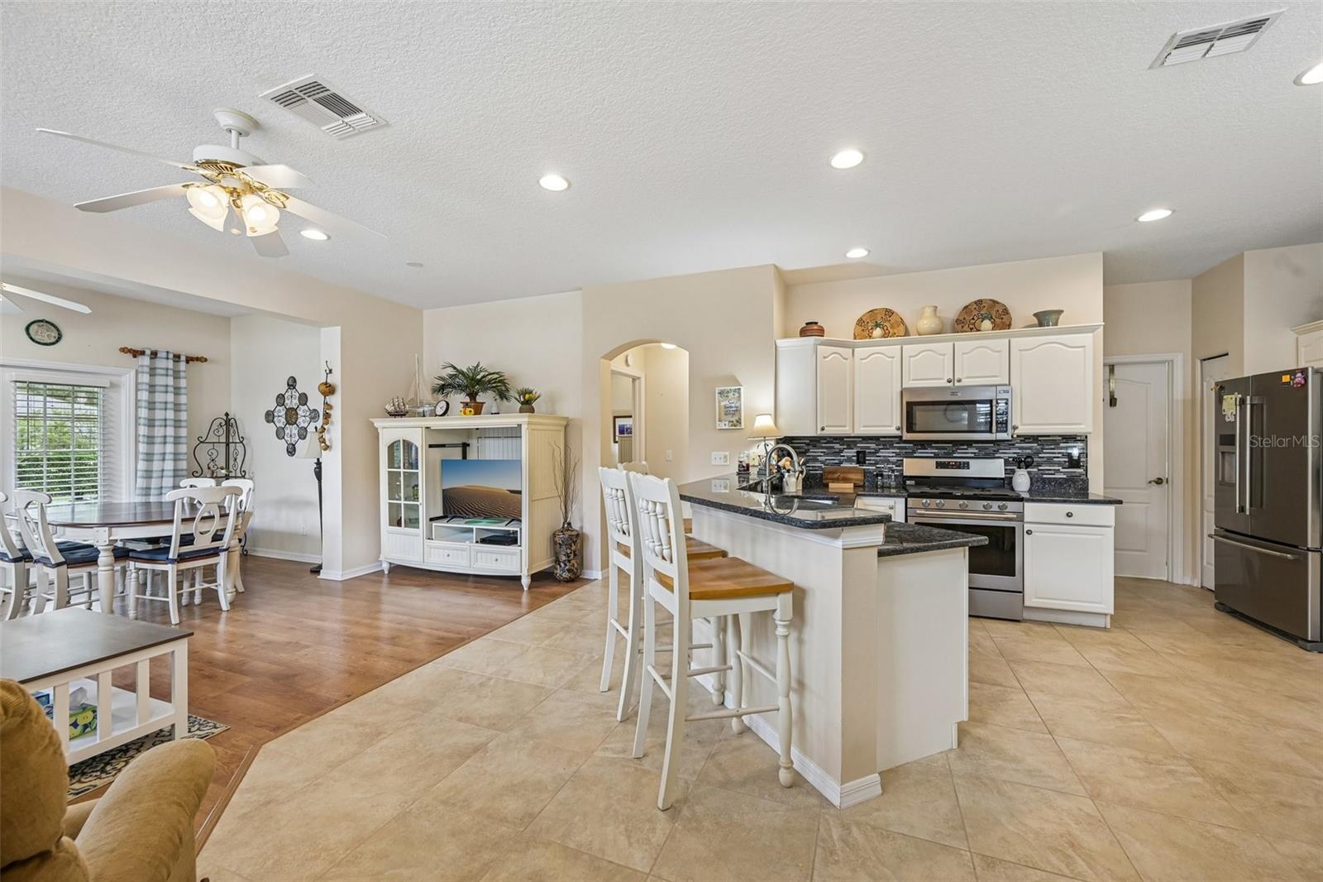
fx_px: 514
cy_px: 441
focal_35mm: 14
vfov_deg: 81.2
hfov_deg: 104.3
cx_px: 662
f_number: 8
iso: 400
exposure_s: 1/20
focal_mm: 14
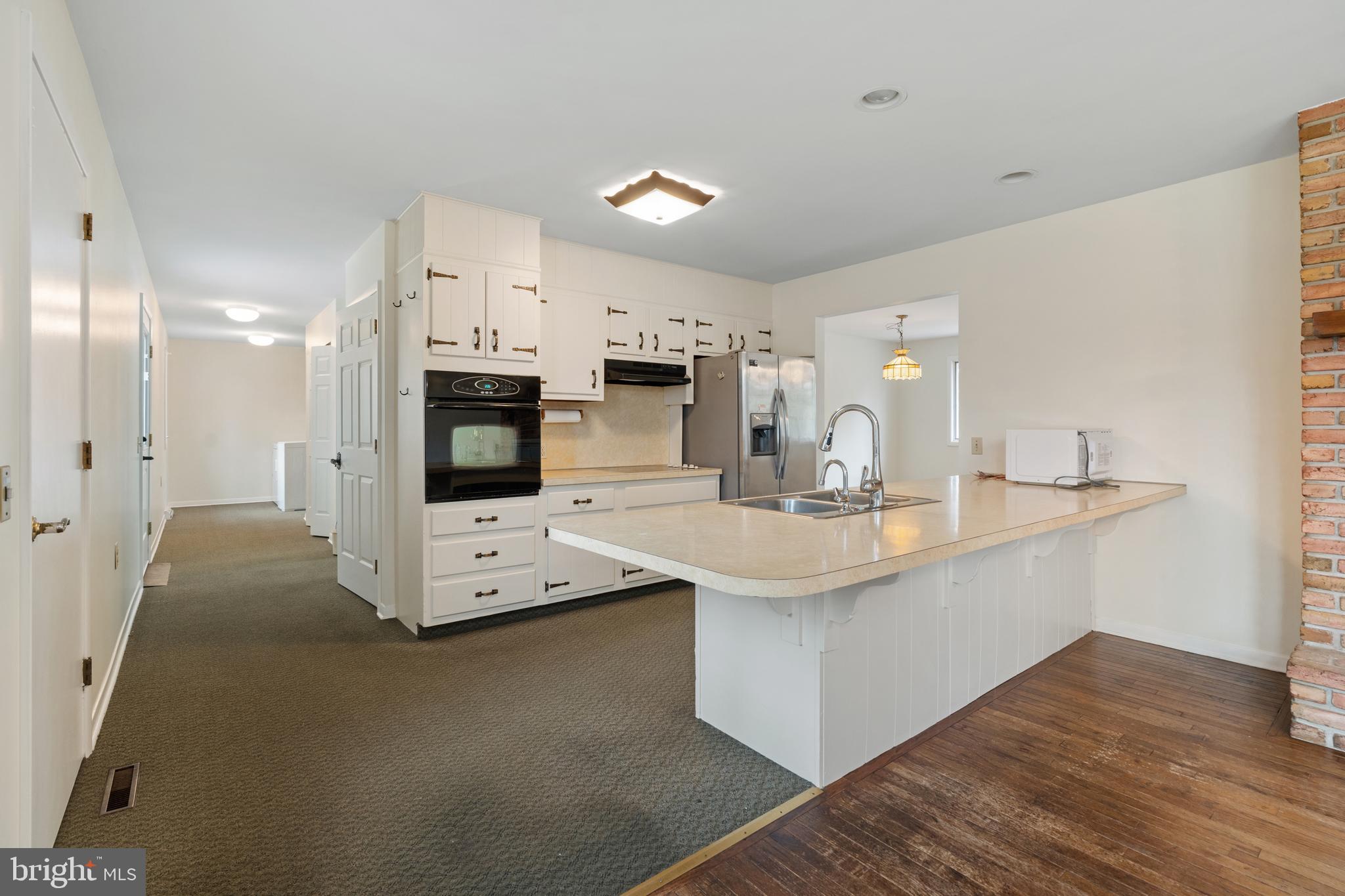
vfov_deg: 73.7
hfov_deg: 96.7
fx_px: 598
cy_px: 448
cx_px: 672
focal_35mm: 16
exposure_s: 1/1.67
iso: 400
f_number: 8
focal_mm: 16
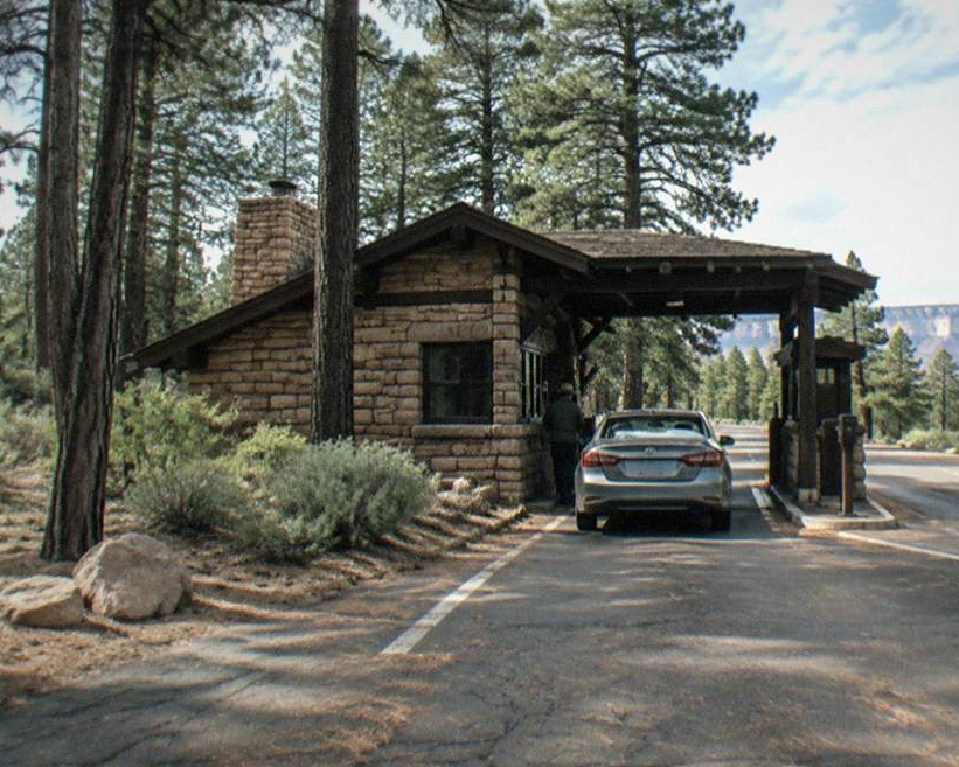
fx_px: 2271
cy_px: 381
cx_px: 560
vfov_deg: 19.2
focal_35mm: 80
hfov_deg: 23.8
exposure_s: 1/800
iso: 500
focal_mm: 70
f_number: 6.3
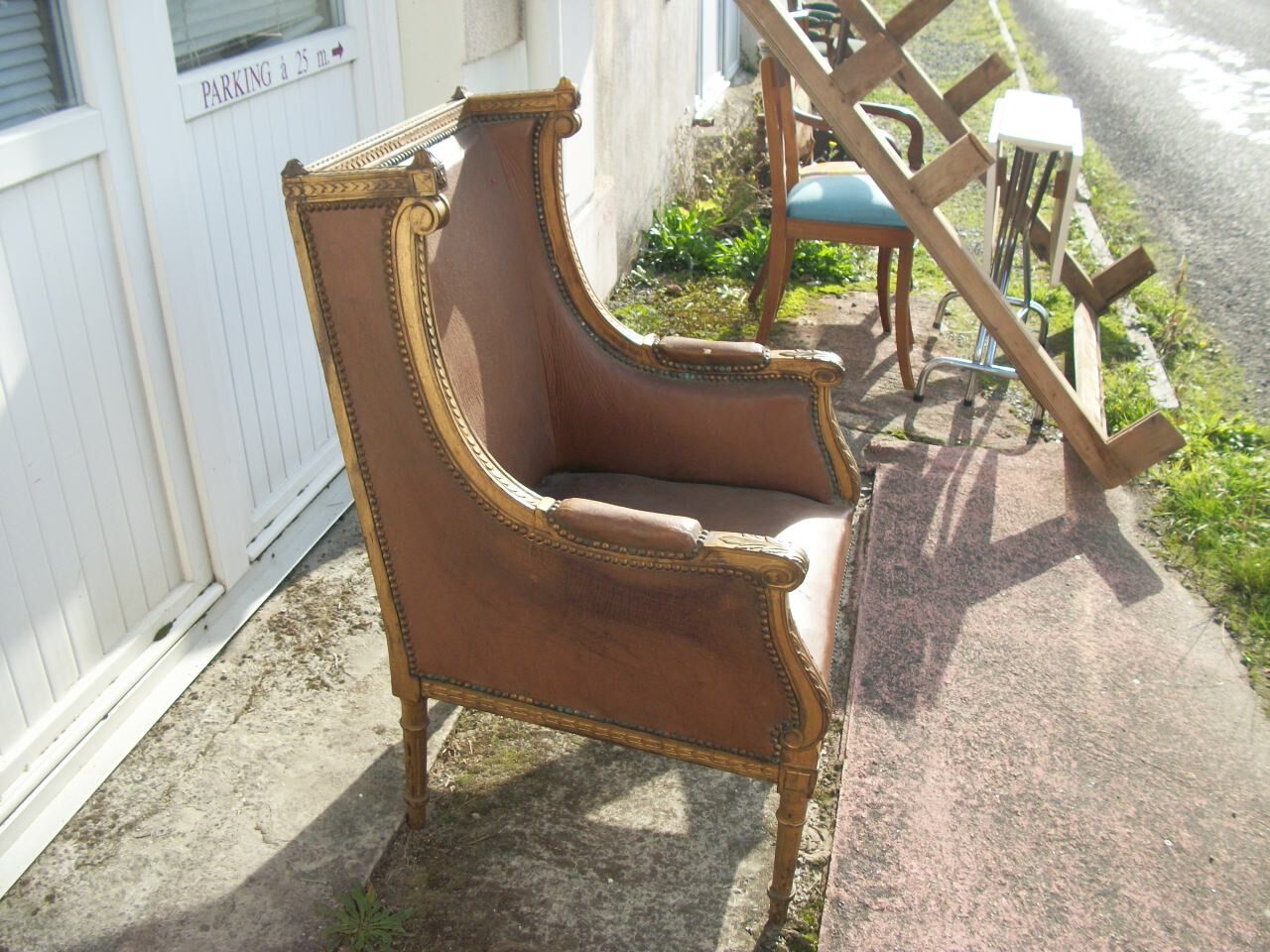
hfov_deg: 56.8
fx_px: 1174
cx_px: 635
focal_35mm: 32
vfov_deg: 44.2
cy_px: 476
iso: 80
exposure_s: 1/60
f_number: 8.8
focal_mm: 5.7
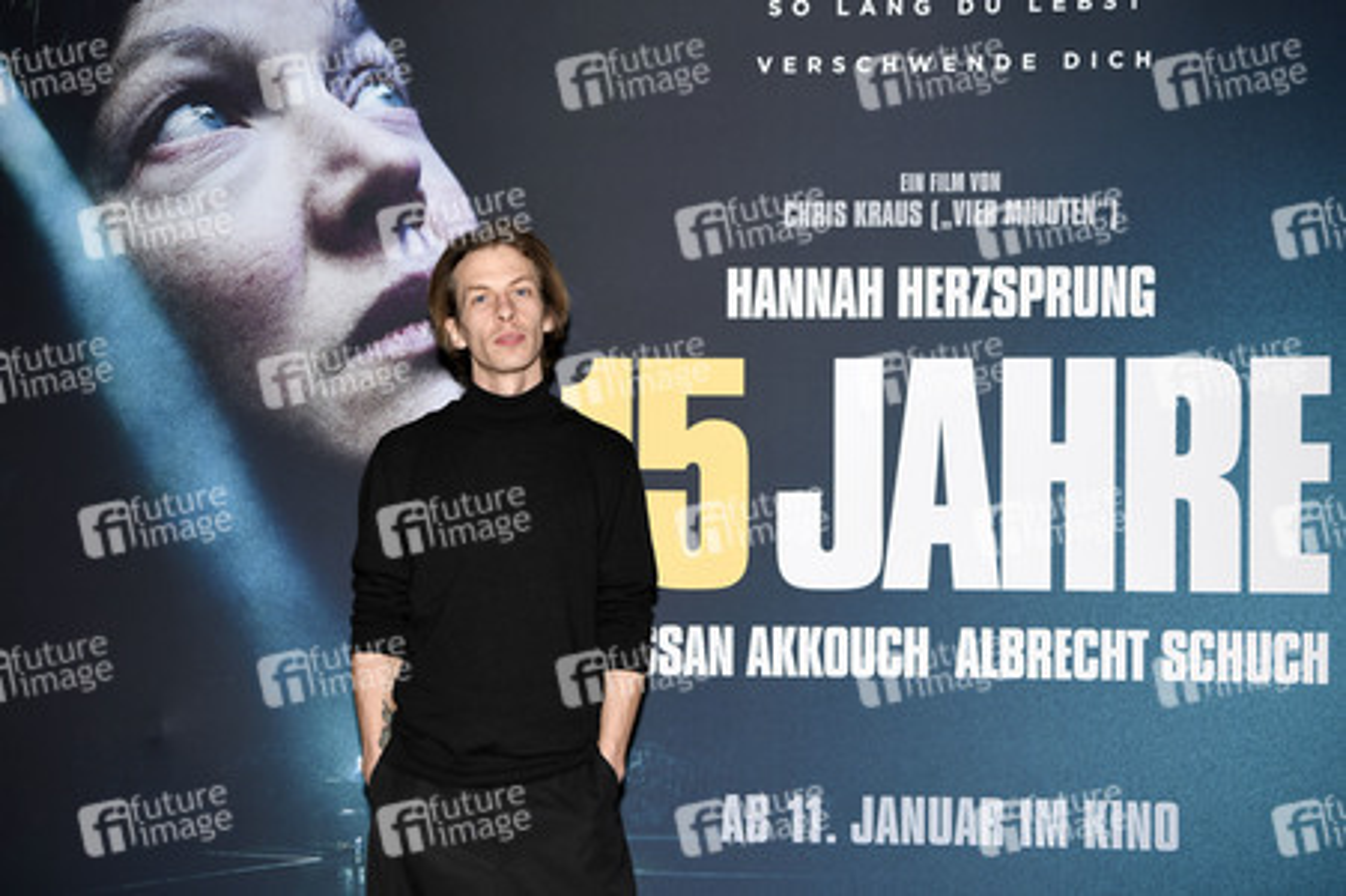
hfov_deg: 41.1
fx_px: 1793
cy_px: 448
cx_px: 673
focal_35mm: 48
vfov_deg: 28.0
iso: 640
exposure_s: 1/2500
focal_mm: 48
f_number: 4
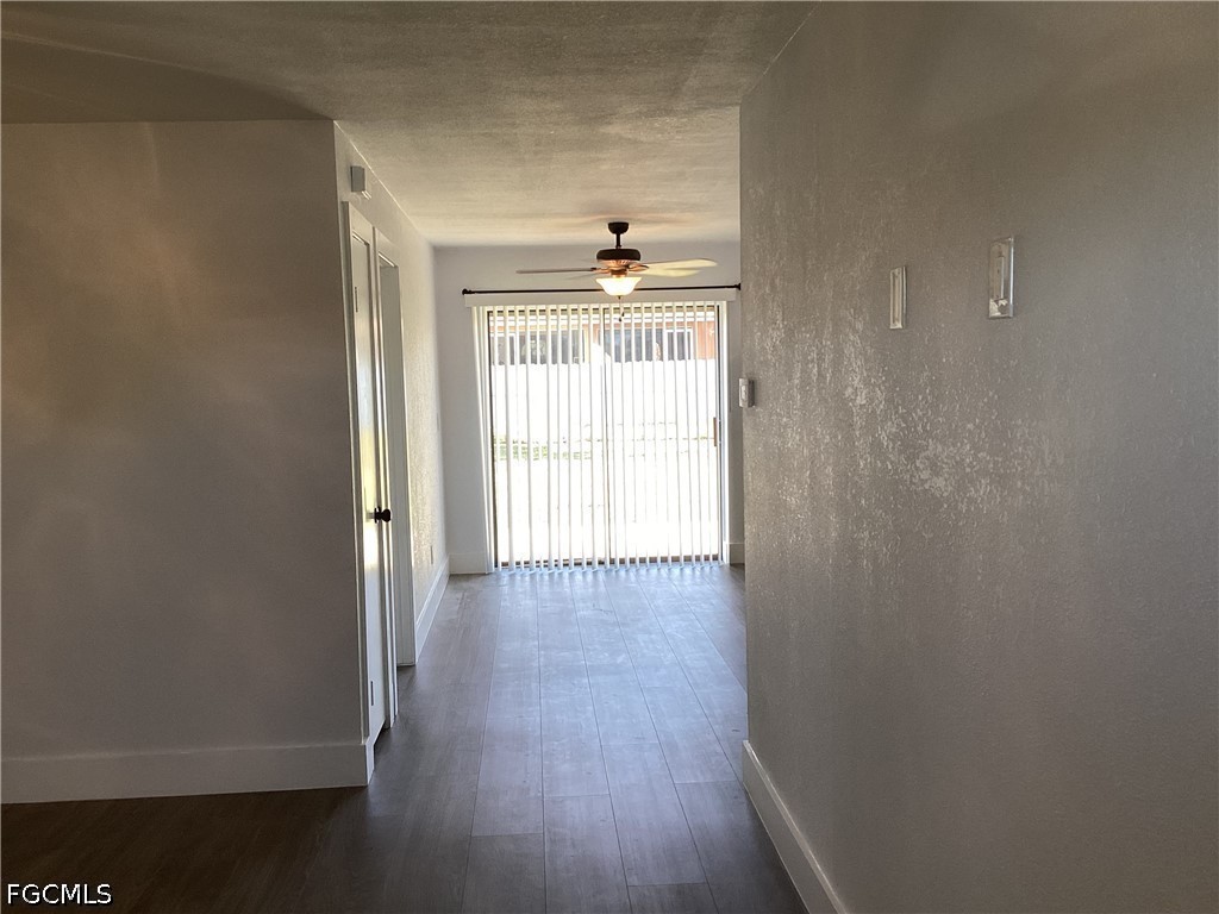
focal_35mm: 31
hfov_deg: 58.4
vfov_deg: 45.4
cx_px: 610
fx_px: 1092
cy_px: 457
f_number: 2.4
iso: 50
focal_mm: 3.3
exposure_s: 1/60
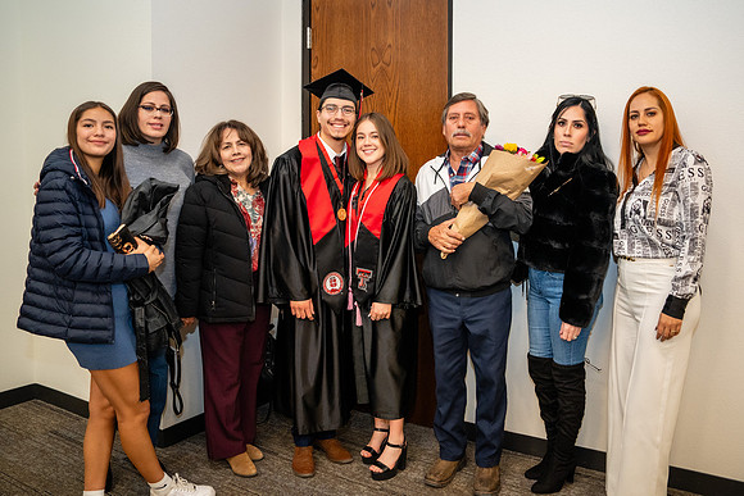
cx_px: 408
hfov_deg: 63.0
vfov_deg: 44.5
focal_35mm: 29
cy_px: 219
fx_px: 606
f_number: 4
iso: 2500
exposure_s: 1/125
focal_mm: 24
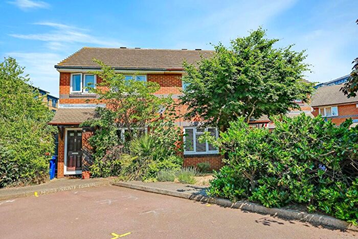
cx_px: 179
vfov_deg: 53.2
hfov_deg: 73.7
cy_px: 120
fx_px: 239
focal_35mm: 24
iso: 160
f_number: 5.6
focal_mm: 15.9
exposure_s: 1/350
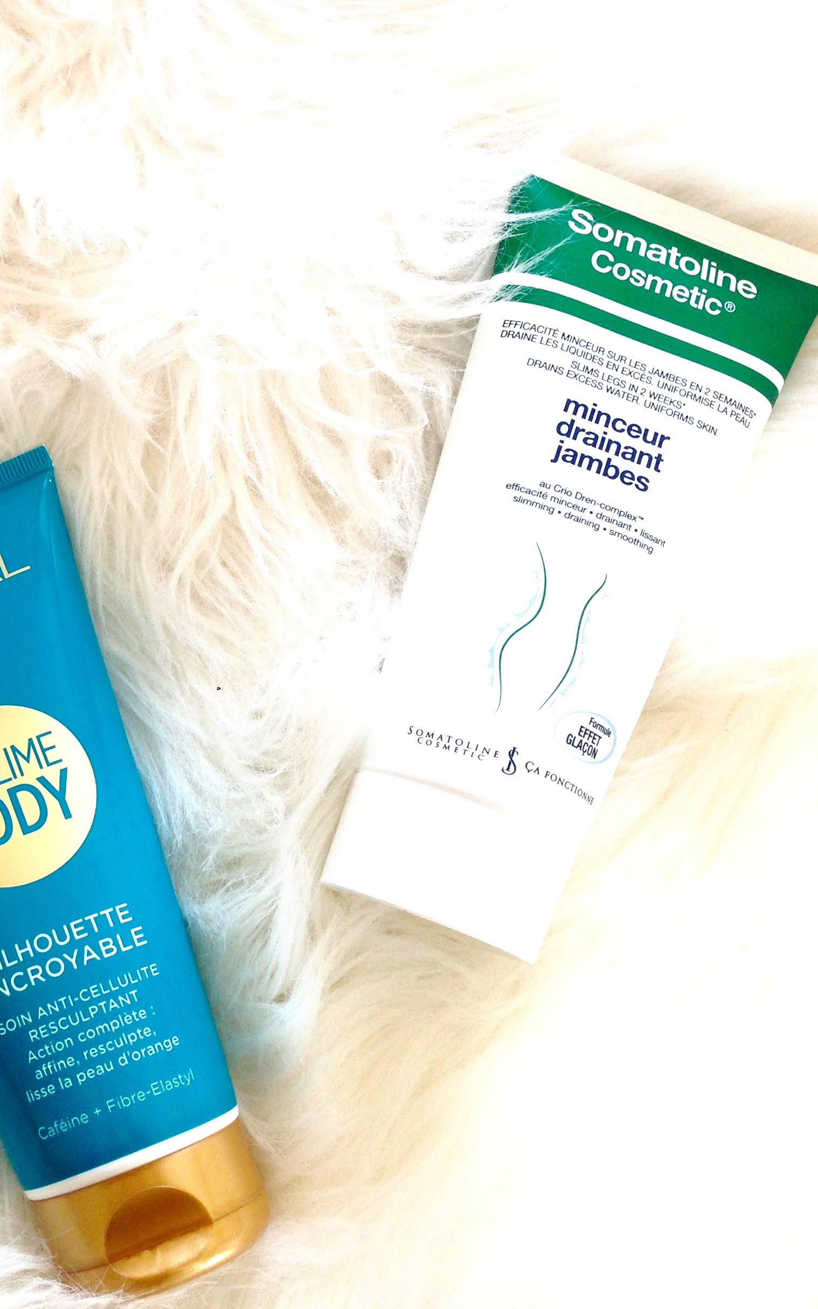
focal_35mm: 47
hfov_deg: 26.4
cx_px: 65
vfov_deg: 42.6
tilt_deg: -82.1
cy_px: 653
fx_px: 1677
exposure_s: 1/146
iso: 50
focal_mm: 4.12
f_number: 2.4
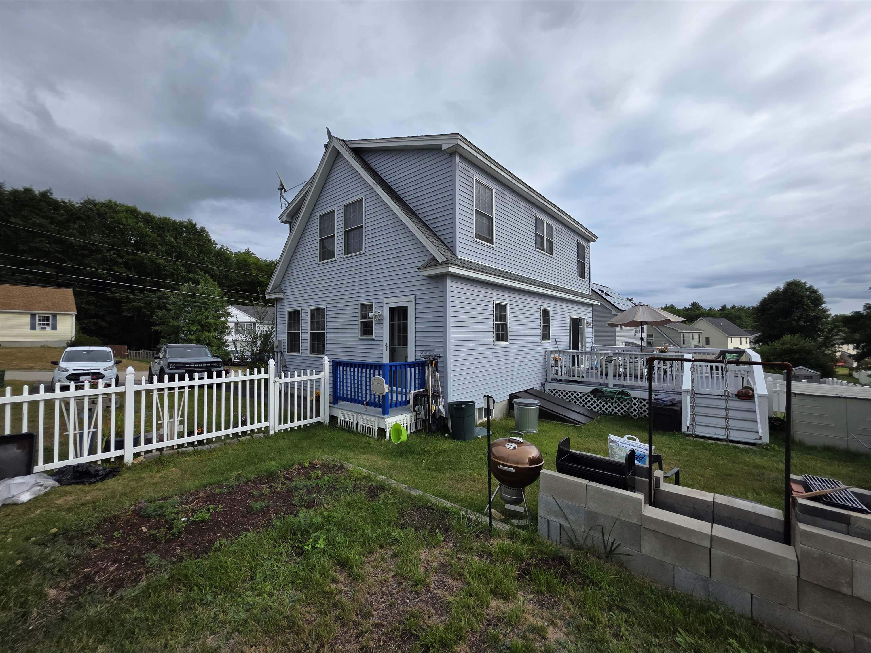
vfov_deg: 89.9
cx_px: 436
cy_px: 326
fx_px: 327
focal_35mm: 13
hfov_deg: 106.2
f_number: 1.9
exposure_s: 1/1571
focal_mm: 2.2
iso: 40
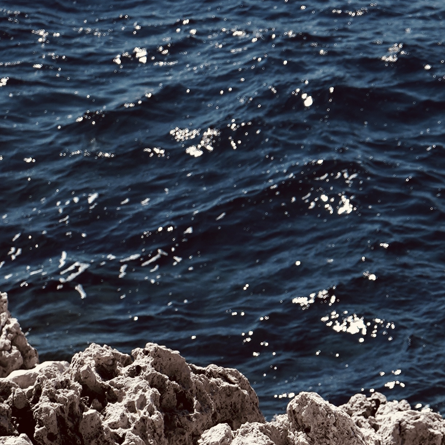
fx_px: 3578
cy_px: 455
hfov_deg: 7.1
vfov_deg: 7.1
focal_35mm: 246
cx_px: 402
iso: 100
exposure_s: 1/1600
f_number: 5
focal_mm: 59
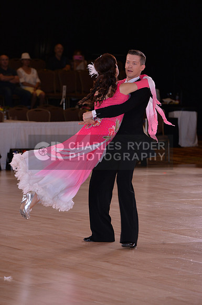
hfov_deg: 6.8
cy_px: 152
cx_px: 101
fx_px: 1688
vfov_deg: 10.3
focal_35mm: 200
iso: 1600
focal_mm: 200
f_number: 5.6
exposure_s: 1/250
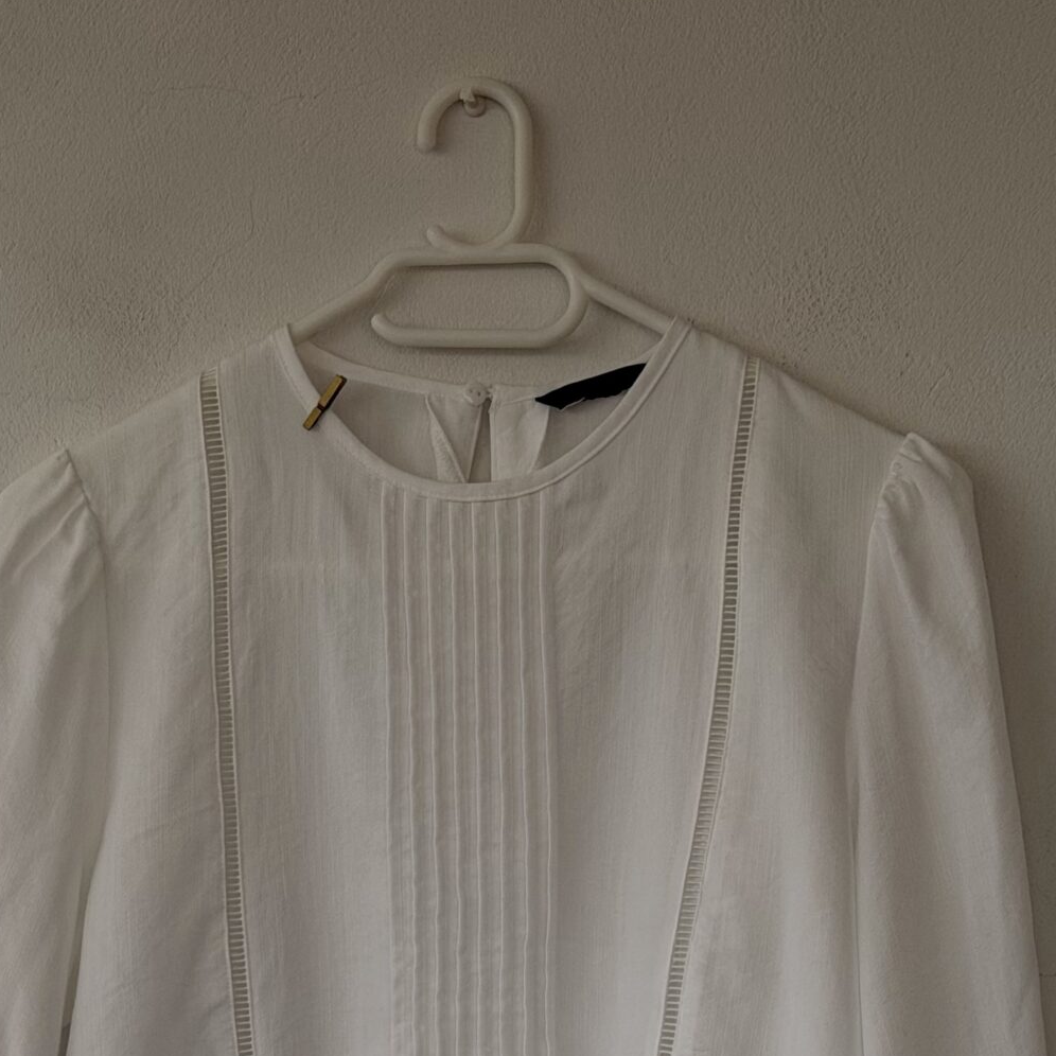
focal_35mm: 109
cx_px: 462
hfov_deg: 16.0
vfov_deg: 15.3
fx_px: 3762
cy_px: 1342
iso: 64
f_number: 1.78
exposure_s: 1/928
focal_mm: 6.76
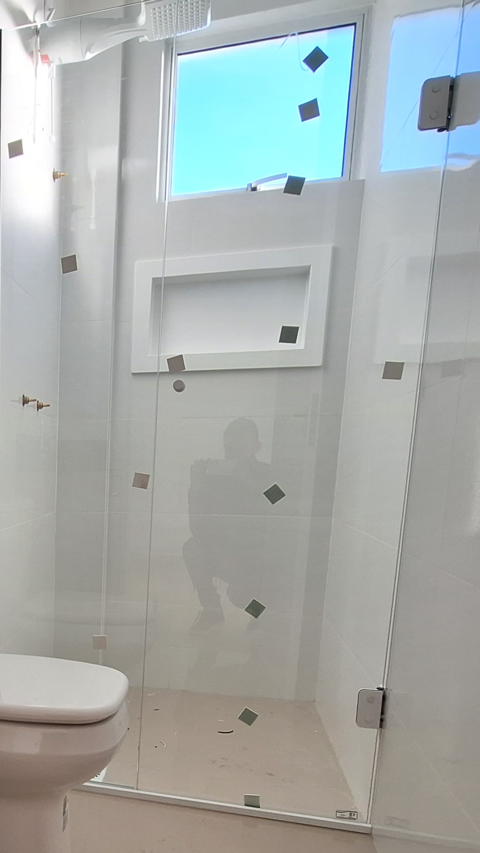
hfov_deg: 35.3
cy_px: 592
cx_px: -27
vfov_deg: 63.8
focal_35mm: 29
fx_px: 656
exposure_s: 1/120
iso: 40
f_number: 2.2
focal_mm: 1.74
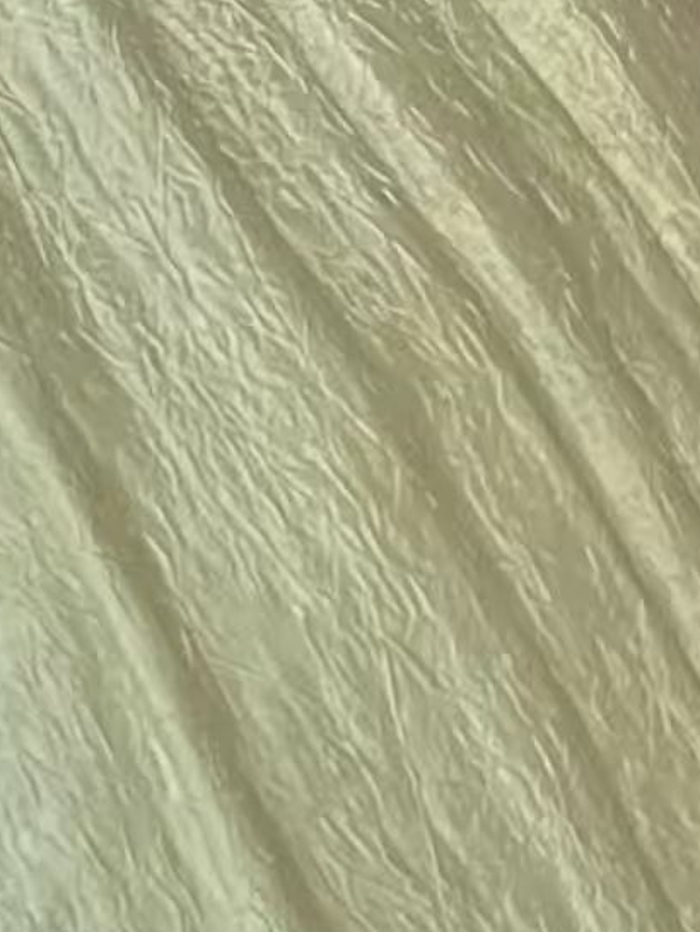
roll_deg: +2.9
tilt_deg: -5.2
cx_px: -1091
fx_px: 5173
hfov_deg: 7.2
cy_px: -2023
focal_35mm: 192
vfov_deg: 8.4
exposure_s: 1/60
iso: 200
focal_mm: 4.2
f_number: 1.6
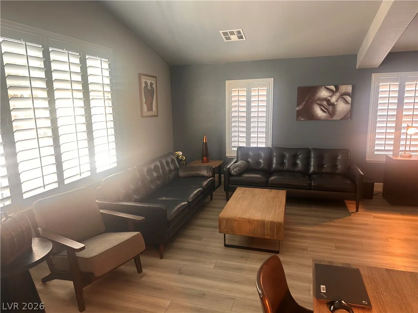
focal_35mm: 24
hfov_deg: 71.6
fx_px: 290
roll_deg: +1.2
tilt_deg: -10.5
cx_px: 209
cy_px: 156
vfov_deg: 56.8
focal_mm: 6.86
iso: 125
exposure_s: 1/60
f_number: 1.78
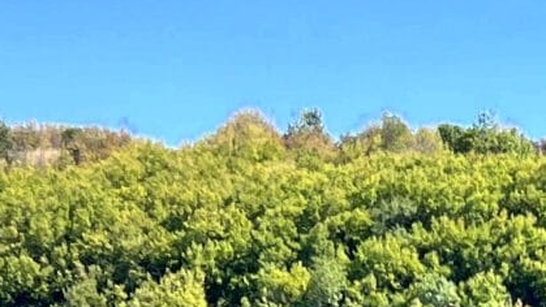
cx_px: 672
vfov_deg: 6.0
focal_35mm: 173
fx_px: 2505
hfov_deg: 12.1
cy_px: 1168
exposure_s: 1/1196
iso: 50
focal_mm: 5.7
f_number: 1.5
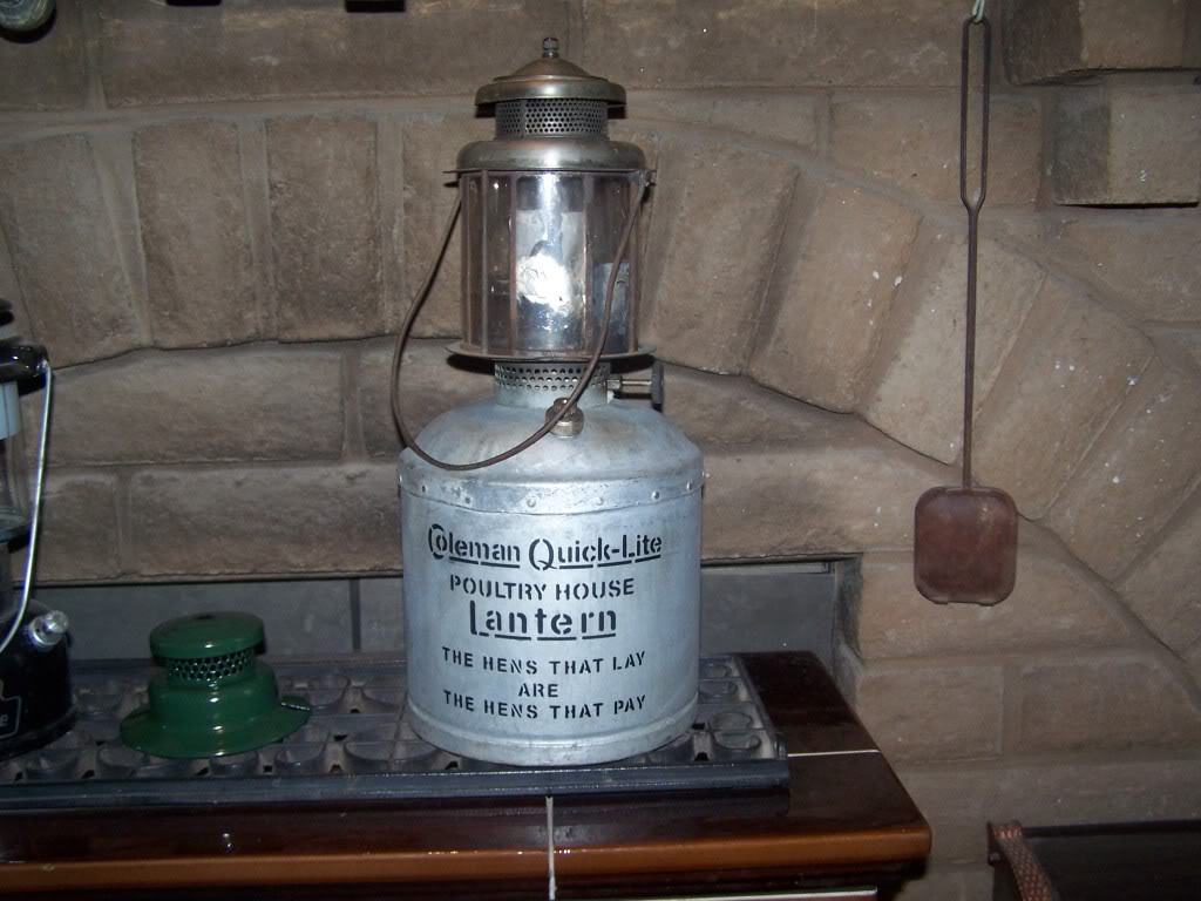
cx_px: 600
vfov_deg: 37.7
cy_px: 450
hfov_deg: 49.0
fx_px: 1318
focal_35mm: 38
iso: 140
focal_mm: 6.3
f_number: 2.8
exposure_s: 1/60
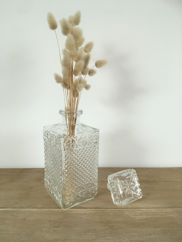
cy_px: 121
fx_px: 203
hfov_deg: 48.2
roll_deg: -0.3
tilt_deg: -13.0
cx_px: 91
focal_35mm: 29
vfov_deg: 61.7
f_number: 2.2
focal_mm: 4.15
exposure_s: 1/33
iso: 50
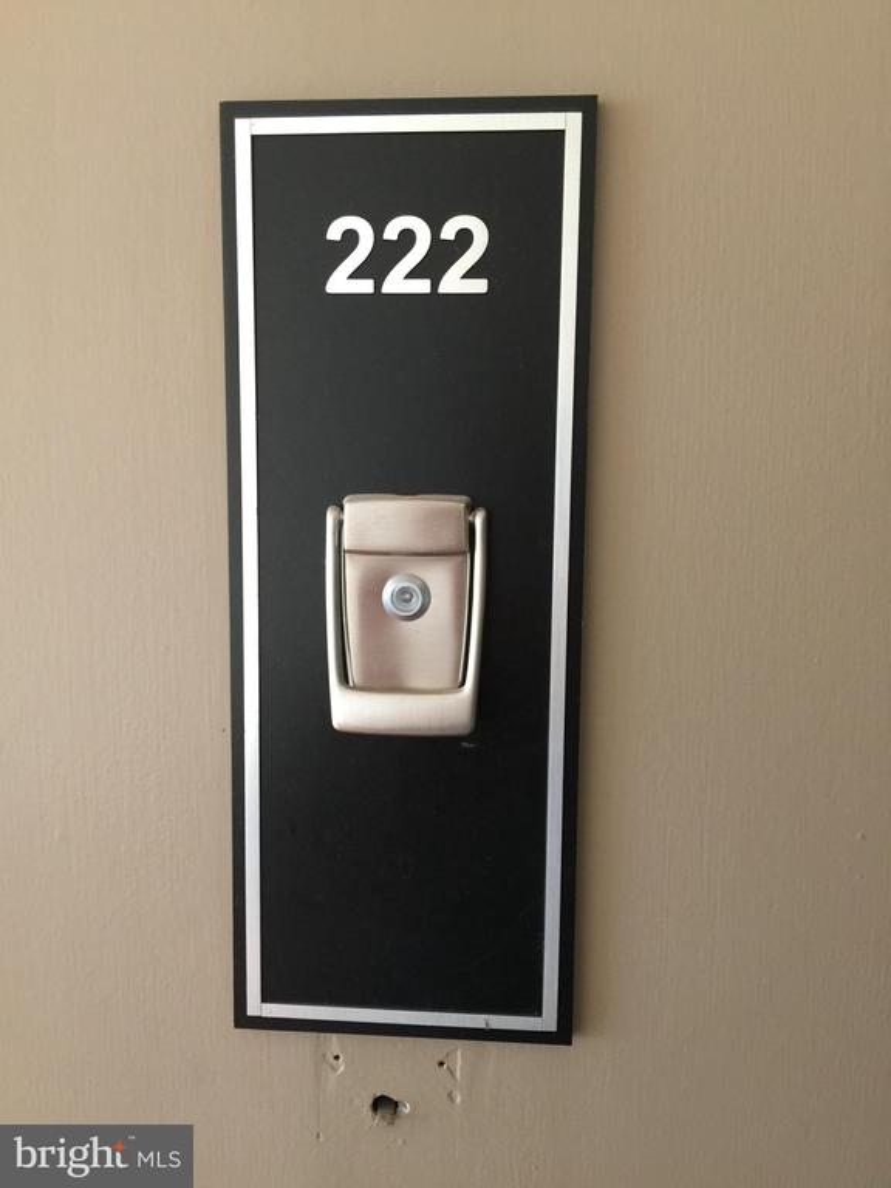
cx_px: 446
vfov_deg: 61.7
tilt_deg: -5.2
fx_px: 995
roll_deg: -0.9
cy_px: 594
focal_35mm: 29
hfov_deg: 48.2
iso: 125
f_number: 2.2
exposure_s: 1/8
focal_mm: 4.15
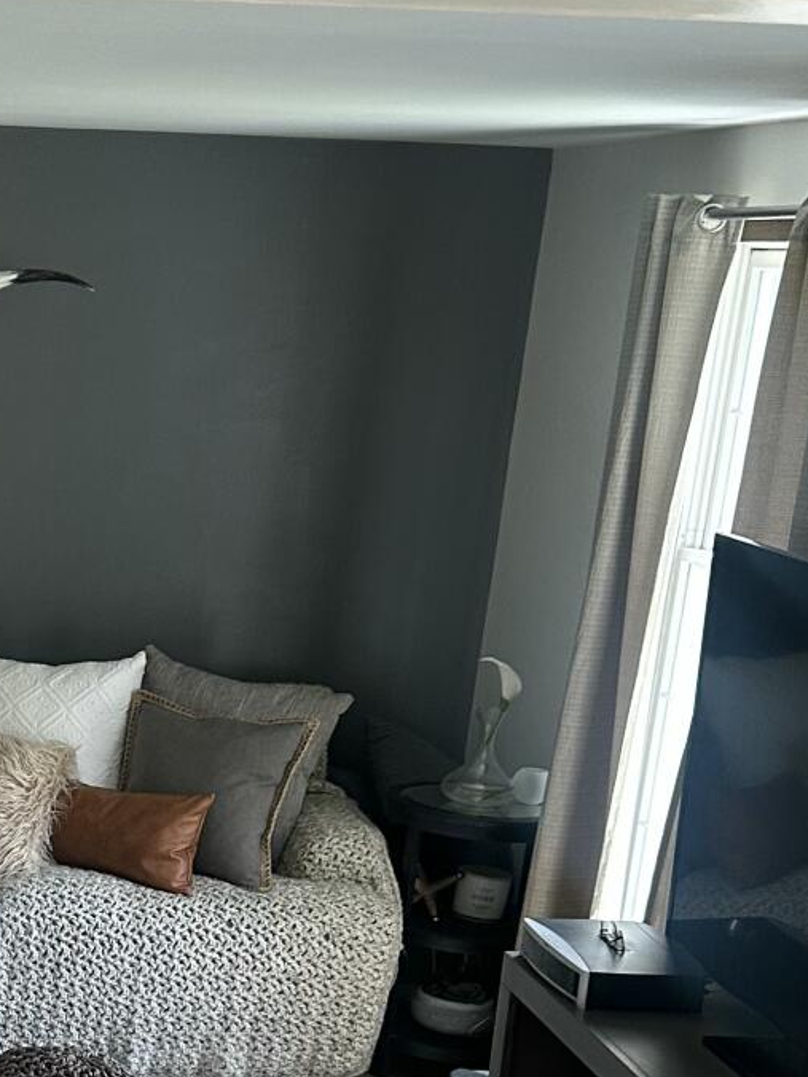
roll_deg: -3.6
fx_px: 2210
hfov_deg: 18.9
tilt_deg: -16.7
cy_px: 916
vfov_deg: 26.7
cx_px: -306
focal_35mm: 71
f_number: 1.78
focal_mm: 6.86
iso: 200
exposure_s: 1/121
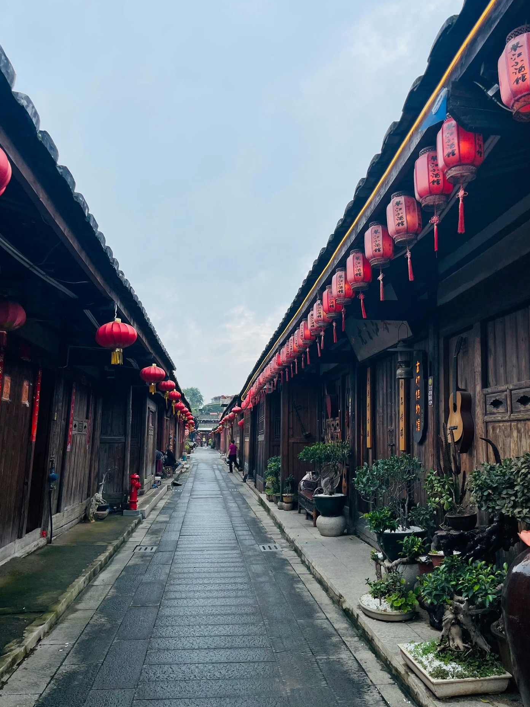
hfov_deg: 49.8
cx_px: 267
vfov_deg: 63.4
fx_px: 572
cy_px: 341
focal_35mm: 28
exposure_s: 1/1739
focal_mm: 5.1
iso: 32
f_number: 1.6
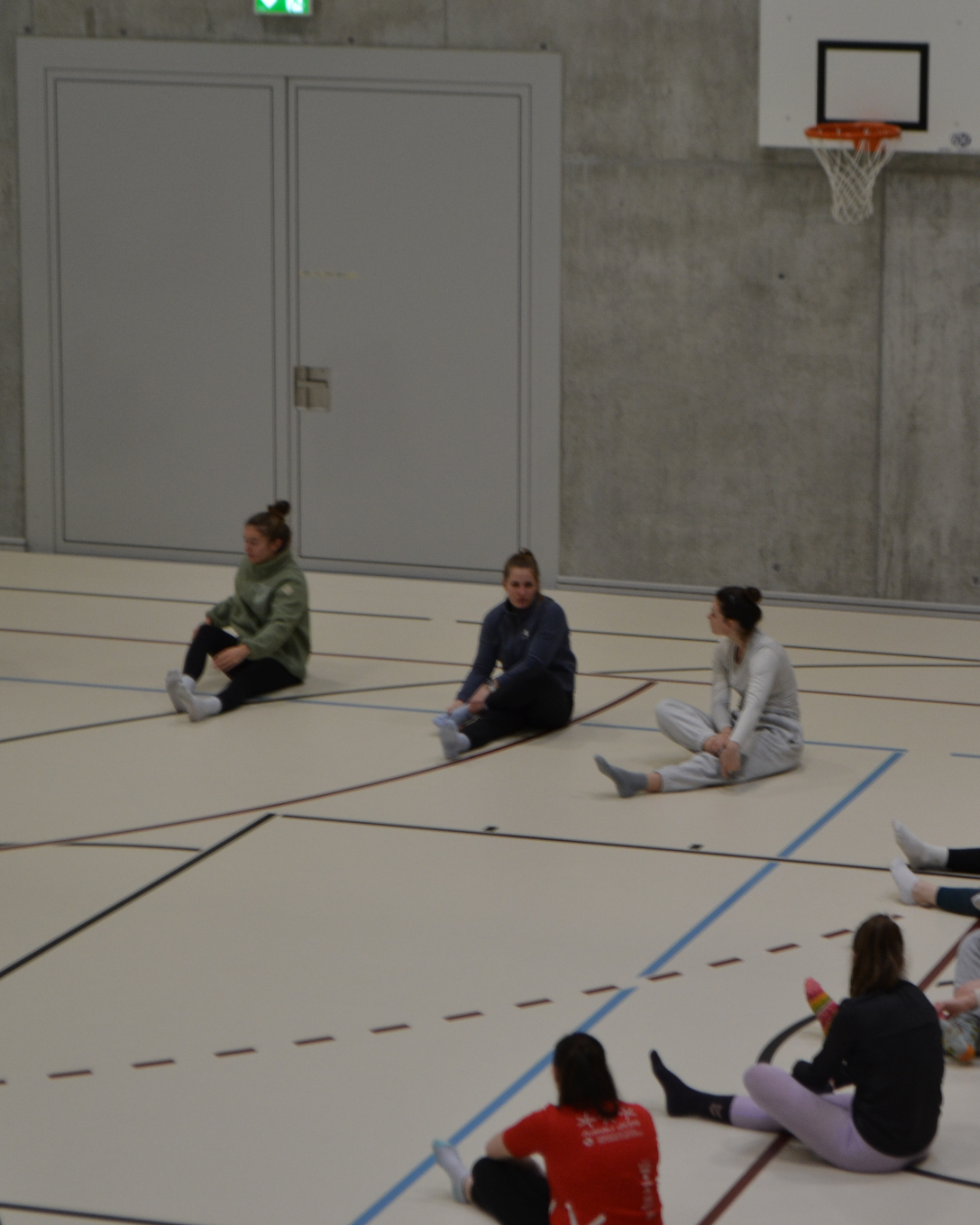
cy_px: 613
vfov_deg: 16.5
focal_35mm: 117
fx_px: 4232
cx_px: 684
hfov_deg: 13.2
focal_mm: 55
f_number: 5.6
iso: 400
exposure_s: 1/60
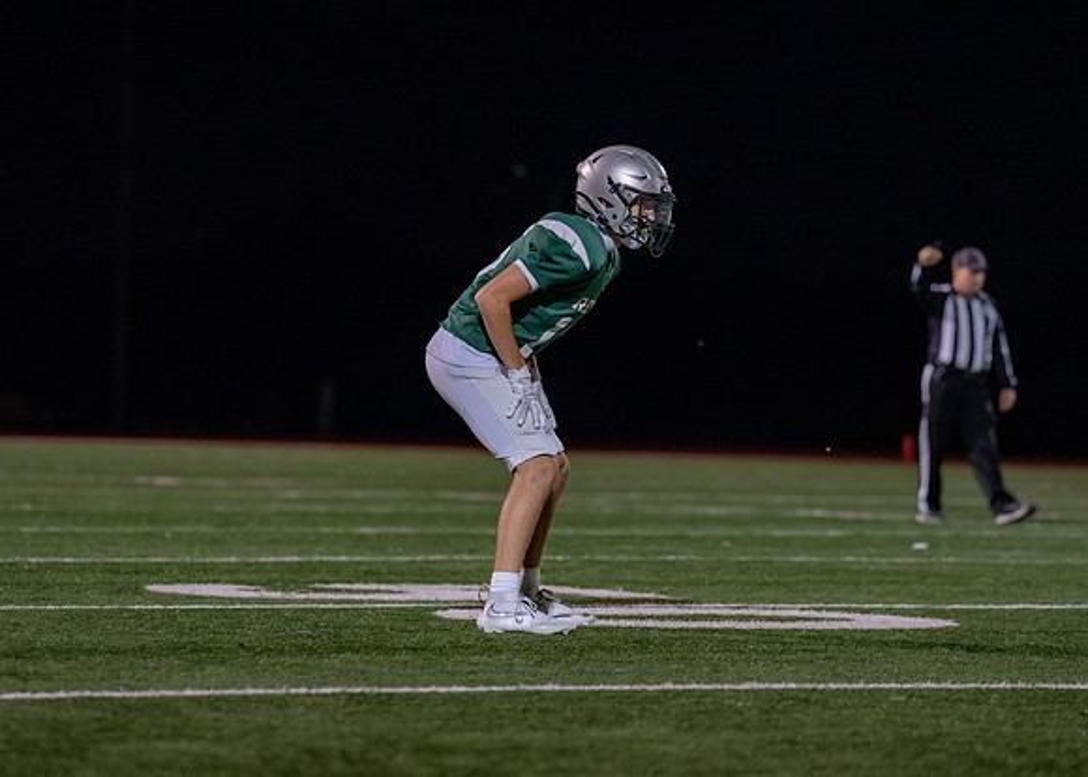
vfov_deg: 8.1
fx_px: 5500
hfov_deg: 11.3
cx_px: 537
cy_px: 347
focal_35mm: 178
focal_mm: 135
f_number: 2.8
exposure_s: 1/1000
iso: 4000
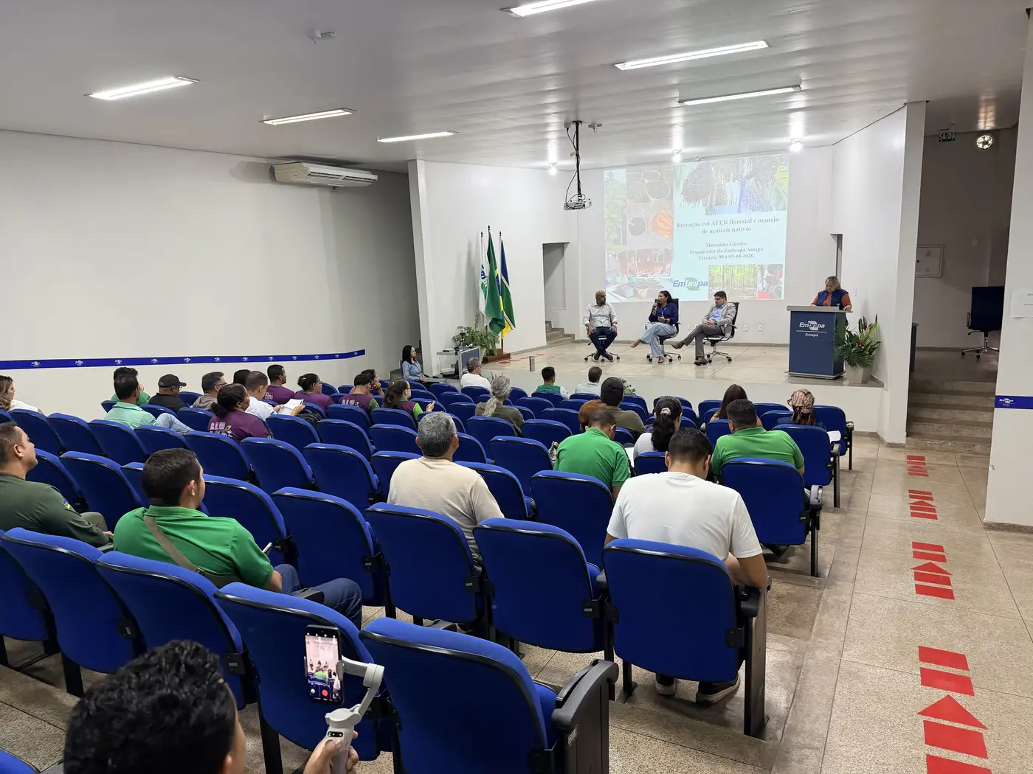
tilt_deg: -12.8
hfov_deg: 71.6
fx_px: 716
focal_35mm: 24
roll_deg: +3.5
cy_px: 387
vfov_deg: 56.8
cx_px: 516
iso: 200
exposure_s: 1/60
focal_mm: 6.76
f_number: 1.78
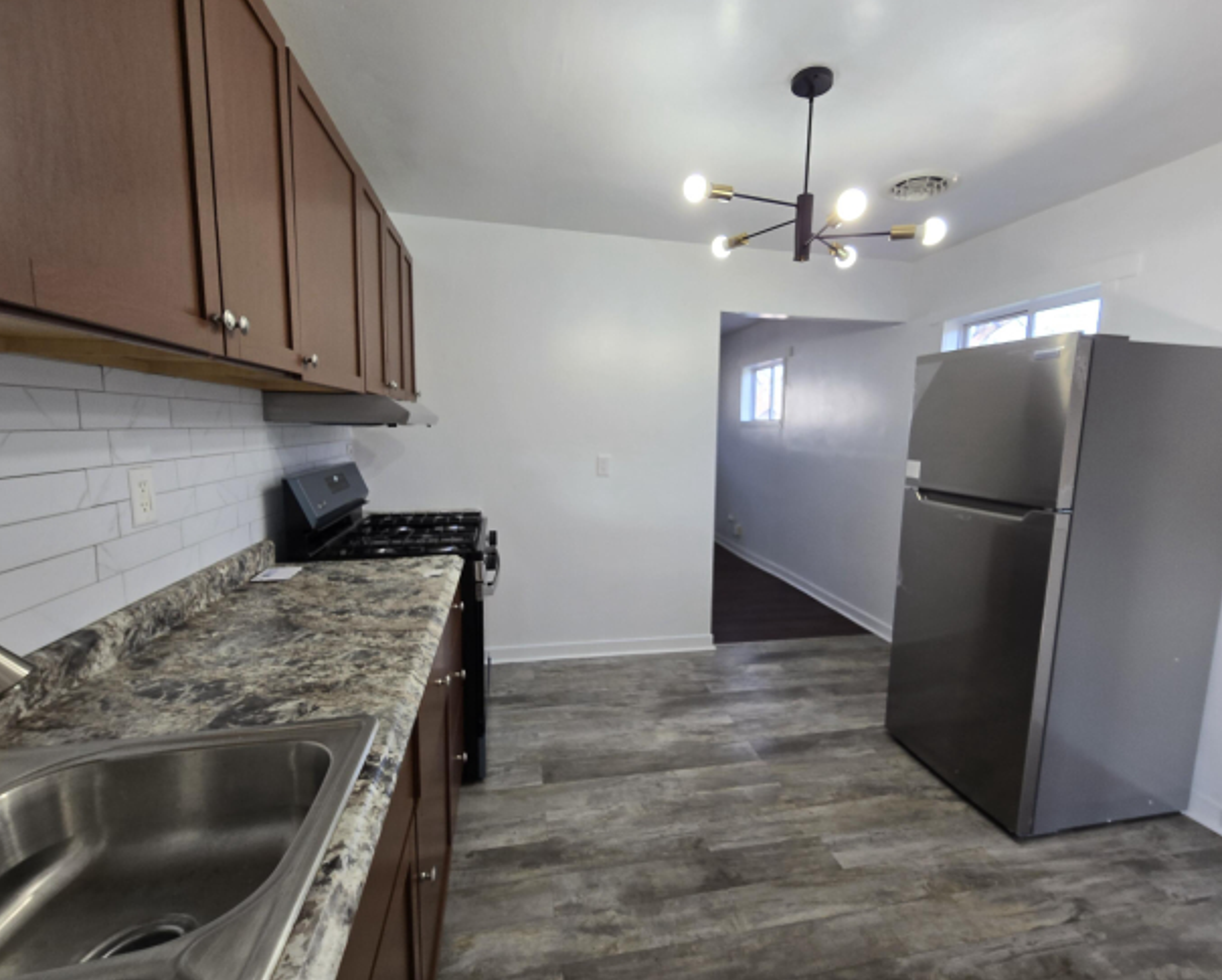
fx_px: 507
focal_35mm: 14
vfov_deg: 88.0
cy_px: 500
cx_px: 632
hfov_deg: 100.6
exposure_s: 1/60
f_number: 2.2
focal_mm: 2.2
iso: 100
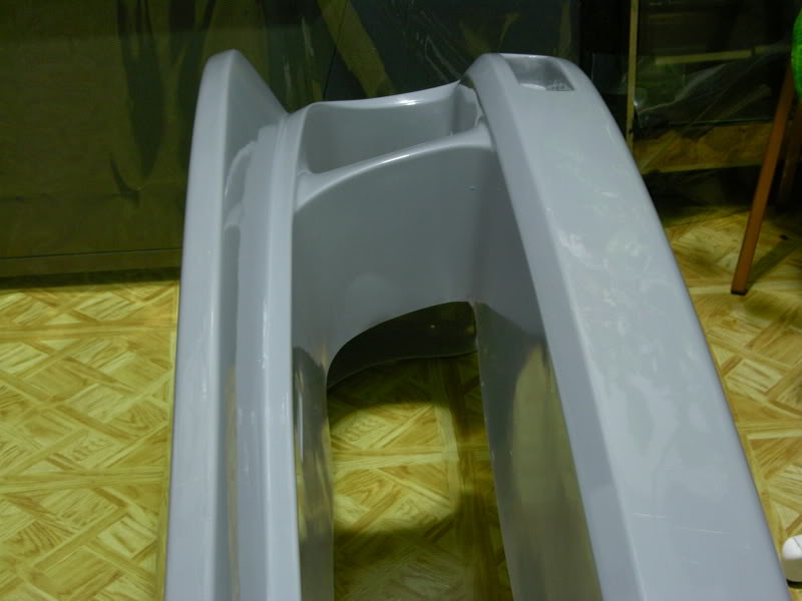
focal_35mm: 88
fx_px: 2039
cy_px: 300
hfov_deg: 22.3
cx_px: 401
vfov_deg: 16.8
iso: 200
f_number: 7
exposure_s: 1.63
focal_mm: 22.3
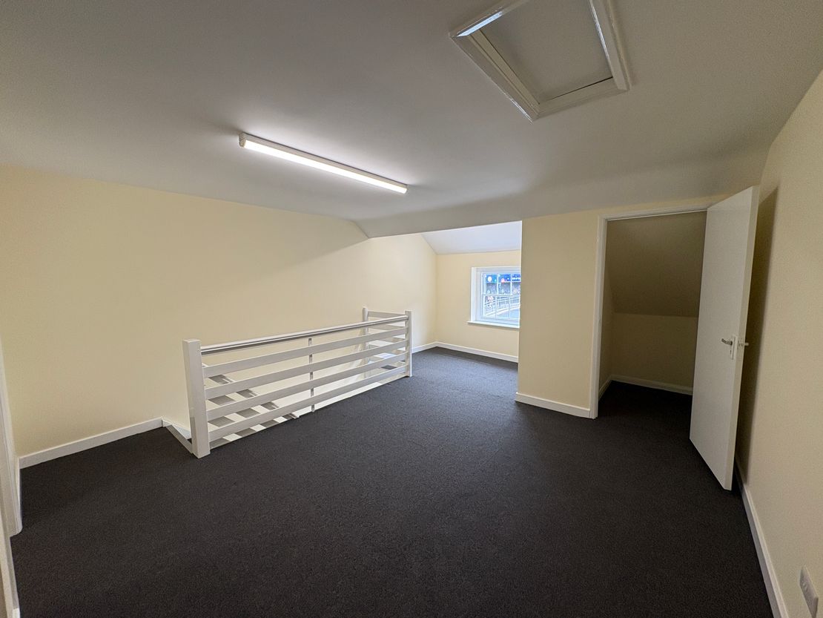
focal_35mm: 14
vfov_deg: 85.7
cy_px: 309
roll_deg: +1.3
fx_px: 333
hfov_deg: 102.1
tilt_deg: -5.1
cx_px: 412
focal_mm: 2.22
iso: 64
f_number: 2.2
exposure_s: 1/99
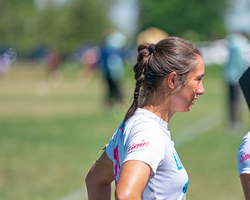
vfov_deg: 4.8
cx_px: 181
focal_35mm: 321
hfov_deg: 6.0
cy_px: 115
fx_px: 2374
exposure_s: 1/3200
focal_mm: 200
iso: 250
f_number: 2.8
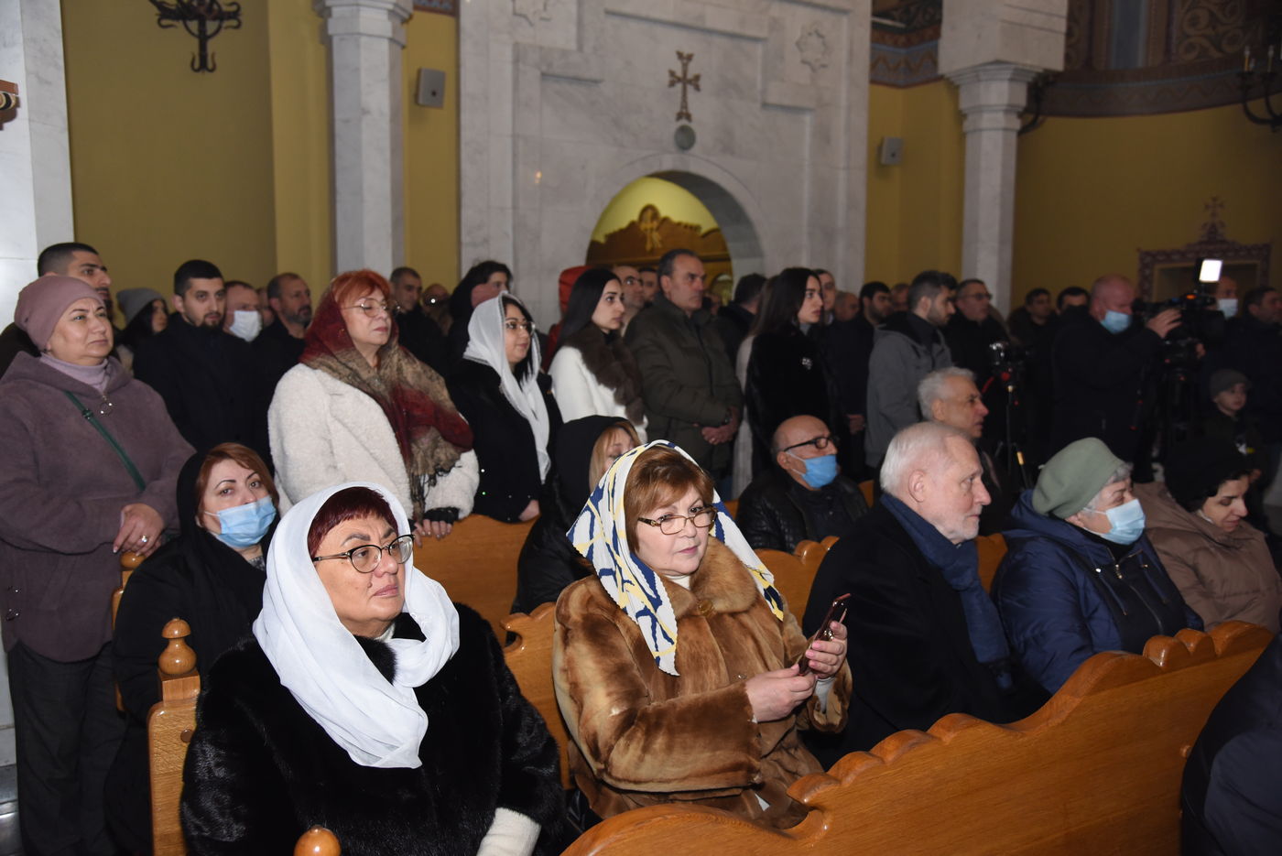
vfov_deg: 42.4
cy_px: 428
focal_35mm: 31
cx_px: 641
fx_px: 1104
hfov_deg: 60.3
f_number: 4
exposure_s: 1/200
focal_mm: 31
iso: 1600
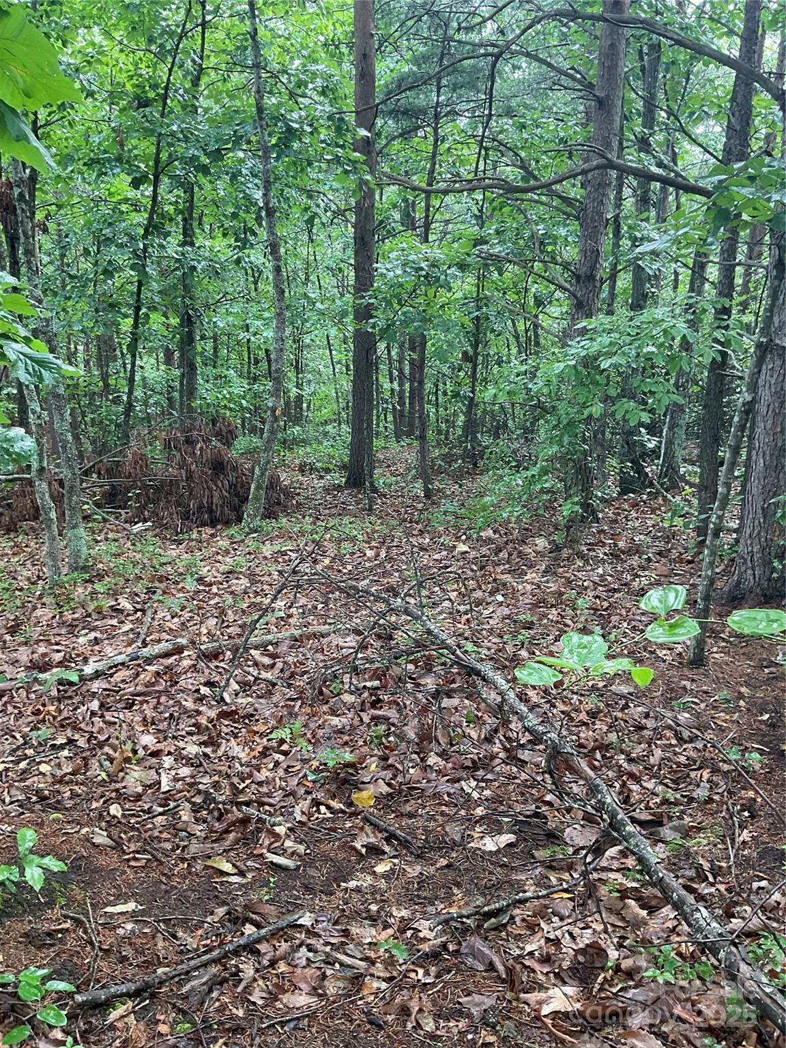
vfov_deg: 61.7
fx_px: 878
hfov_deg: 48.2
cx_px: 393
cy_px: 524
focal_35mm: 29
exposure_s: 1/60
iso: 64
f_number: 1.8
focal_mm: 3
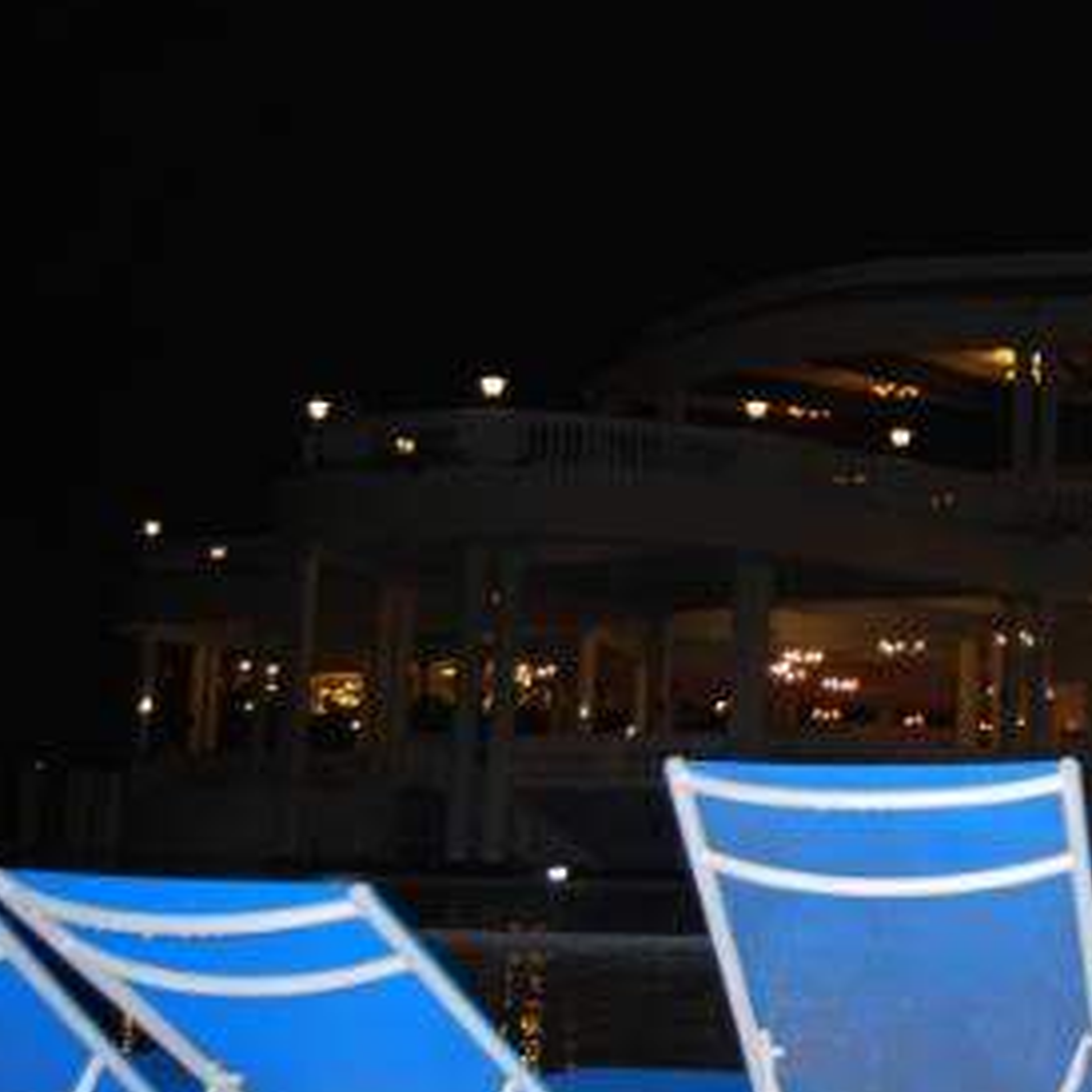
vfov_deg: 25.7
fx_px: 2391
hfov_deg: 23.8
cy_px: 468
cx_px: 1247
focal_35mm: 67
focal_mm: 18
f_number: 3.5
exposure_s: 1/60
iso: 360
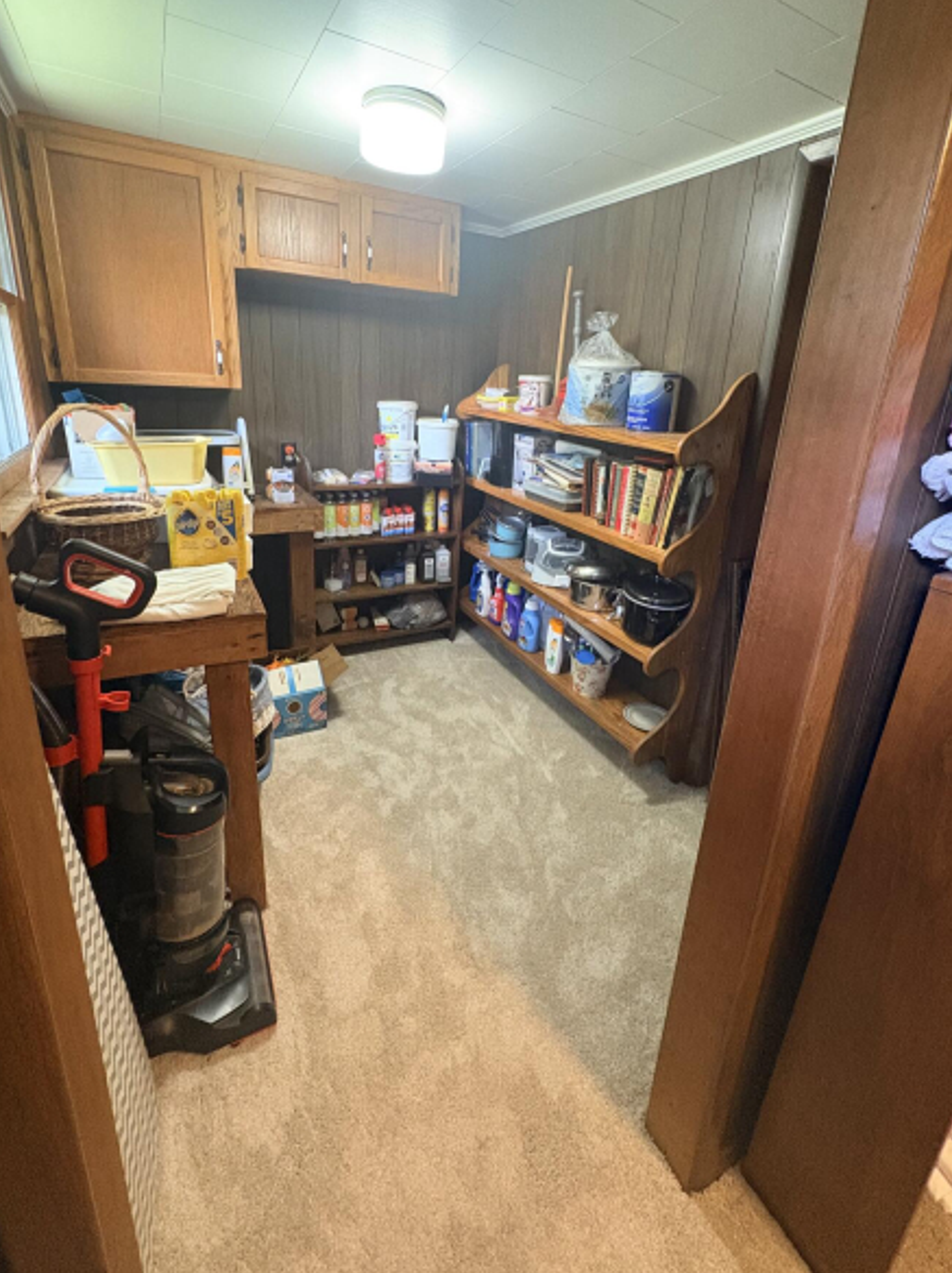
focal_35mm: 16
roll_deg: -3.5
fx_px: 588
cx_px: 477
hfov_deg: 78.0
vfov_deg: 94.1
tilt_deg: -15.9
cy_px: 557
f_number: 2.2
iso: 640
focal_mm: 2.22
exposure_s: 1/60
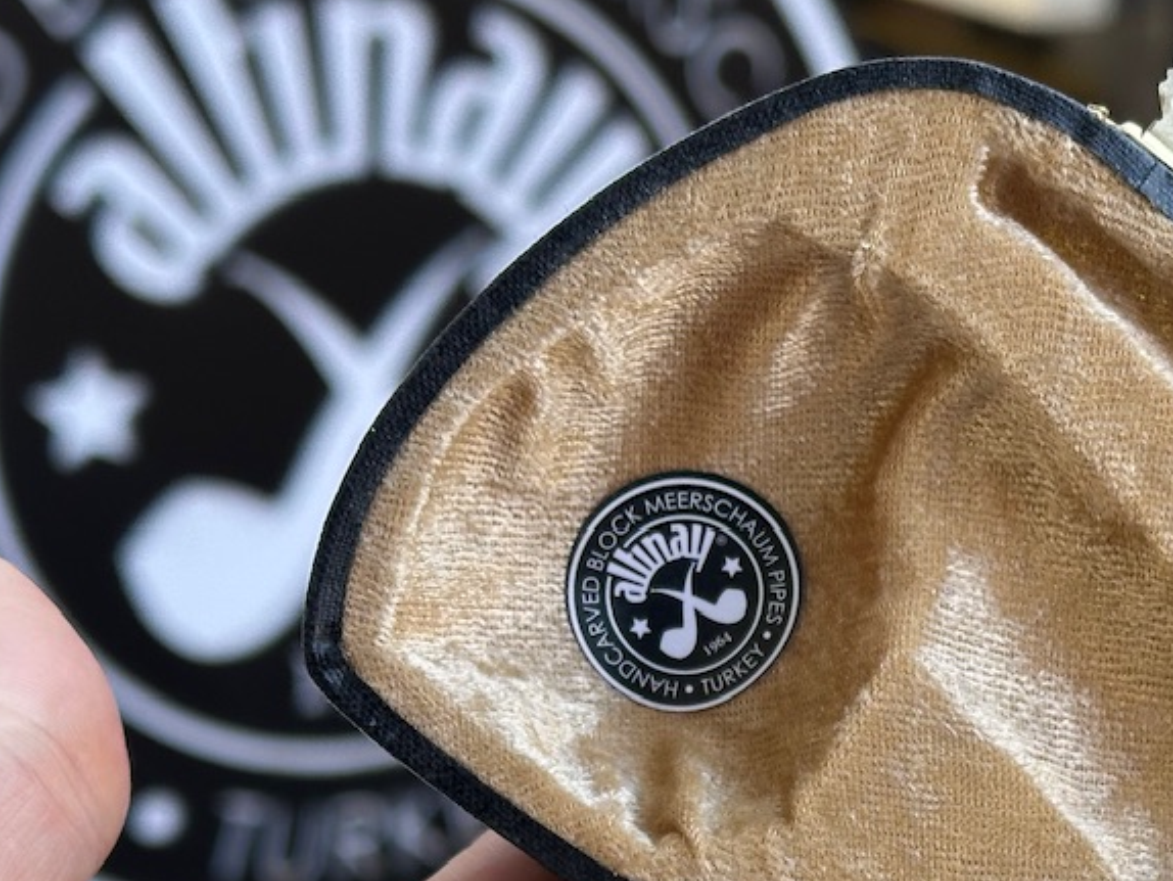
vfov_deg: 13.6
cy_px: 938
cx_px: 1081
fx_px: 3627
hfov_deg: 18.0
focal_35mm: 107
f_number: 1.78
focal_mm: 6.86
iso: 50
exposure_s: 1/201
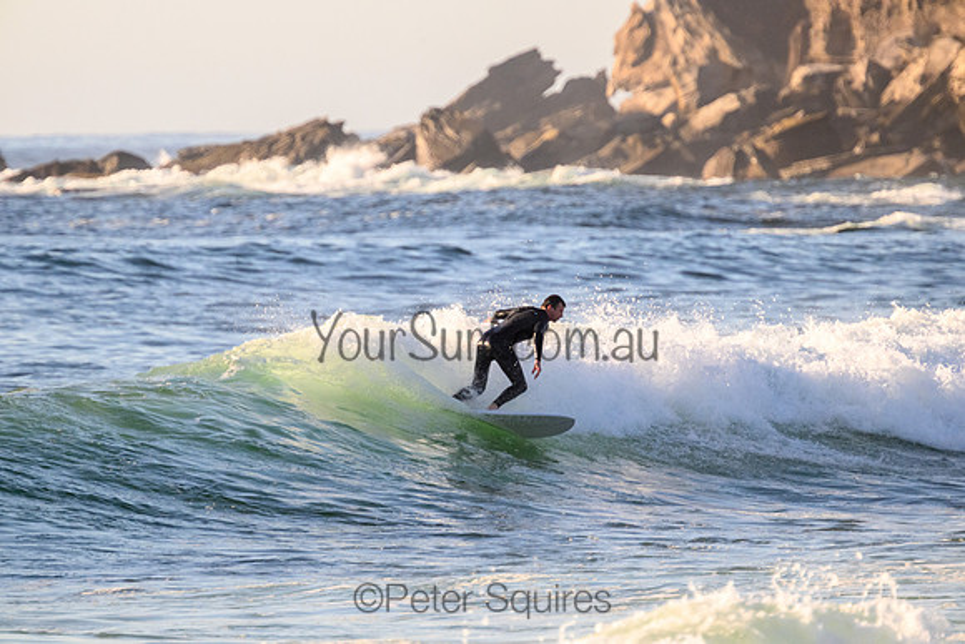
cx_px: 482
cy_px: 322
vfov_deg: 1.7
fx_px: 21448
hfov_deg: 2.6
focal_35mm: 800
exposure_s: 1/2000
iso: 1800
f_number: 11
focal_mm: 800
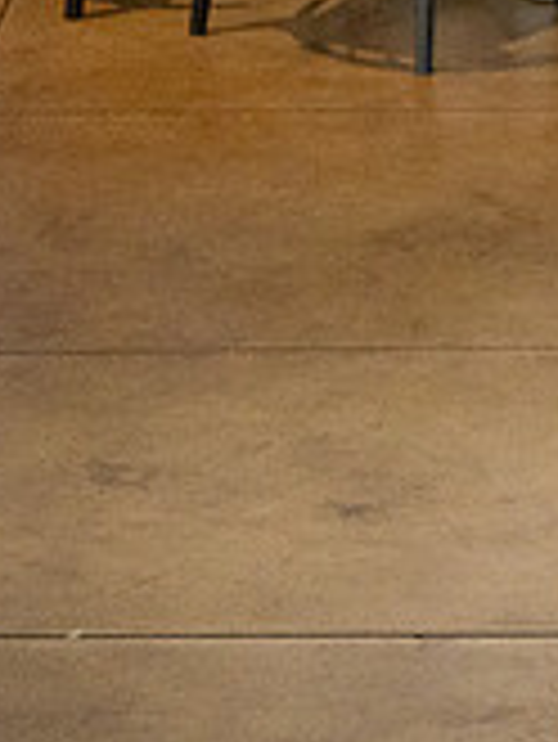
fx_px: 8715
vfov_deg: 4.9
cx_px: 1274
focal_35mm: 406
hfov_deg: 3.6
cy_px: -65
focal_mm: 120
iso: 3200
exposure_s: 1/200
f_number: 4
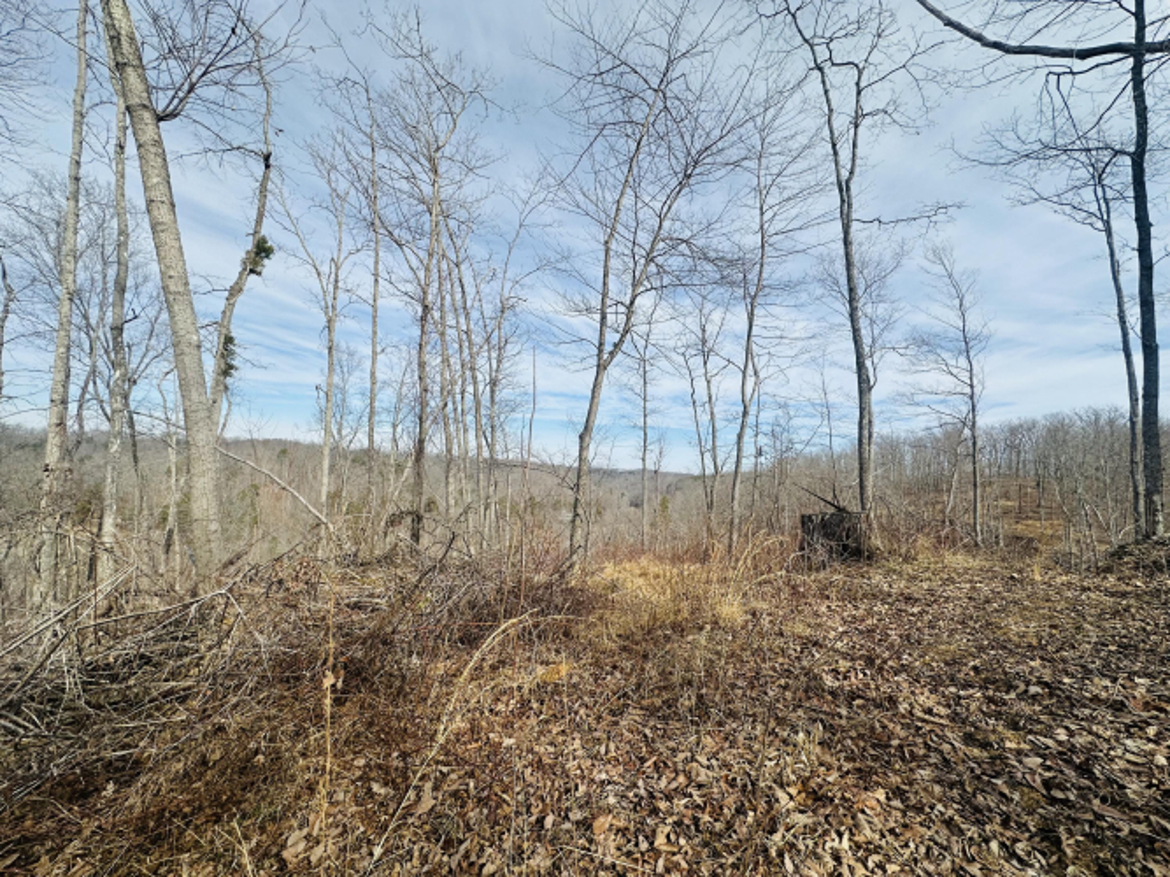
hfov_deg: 102.1
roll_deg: -2.5
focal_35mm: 14
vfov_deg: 85.7
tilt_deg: +3.4
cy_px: 438
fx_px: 473
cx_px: 585
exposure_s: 1/2506
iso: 50
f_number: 2.2
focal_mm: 2.22
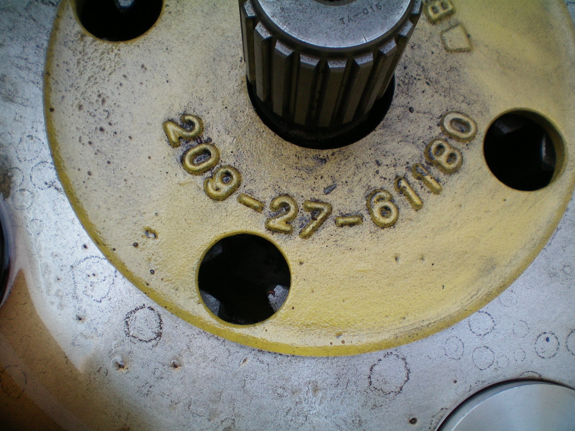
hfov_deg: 47.9
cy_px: 218
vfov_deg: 36.8
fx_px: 648
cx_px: 293
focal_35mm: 39
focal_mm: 6.3
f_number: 3.1
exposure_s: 1/100
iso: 64
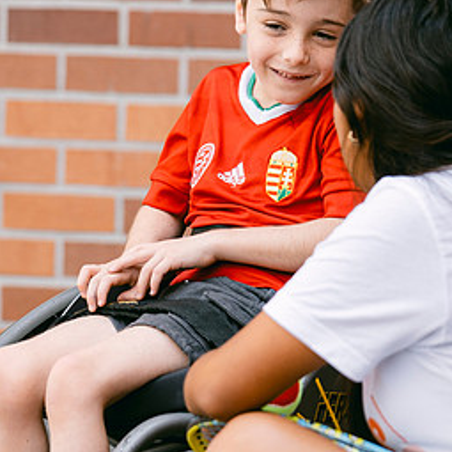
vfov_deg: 5.2
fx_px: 4934
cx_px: 87
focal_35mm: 334
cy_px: 187
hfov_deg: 5.2
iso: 160
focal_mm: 115
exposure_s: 1/125
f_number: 2.8
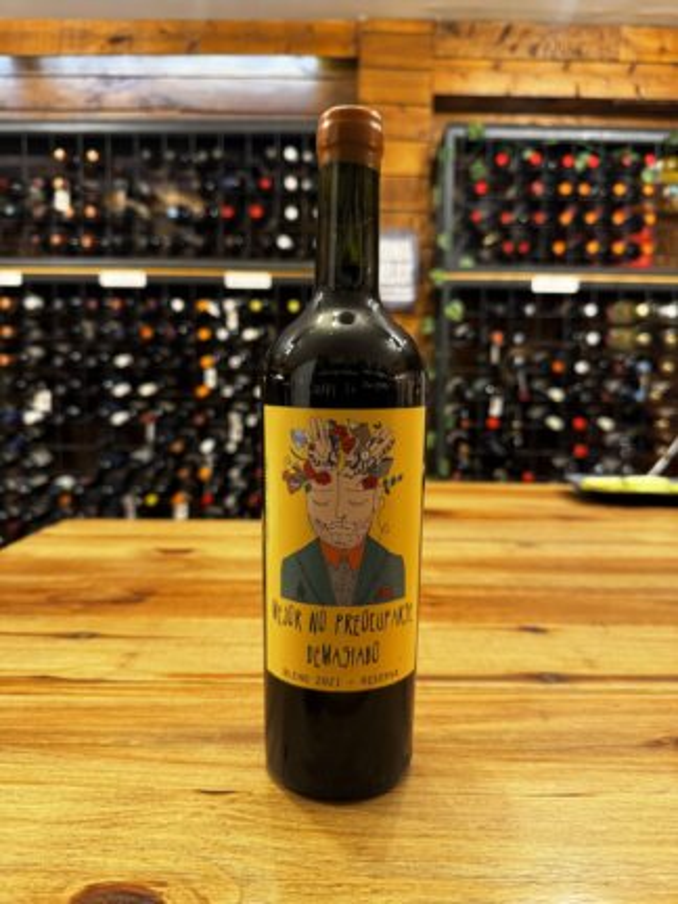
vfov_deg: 71.6
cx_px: 339
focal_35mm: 24
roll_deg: -0.7
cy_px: 452
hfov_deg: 56.8
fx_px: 627
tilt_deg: -5.3
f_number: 1.78
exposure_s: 1/50
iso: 250
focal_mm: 6.76
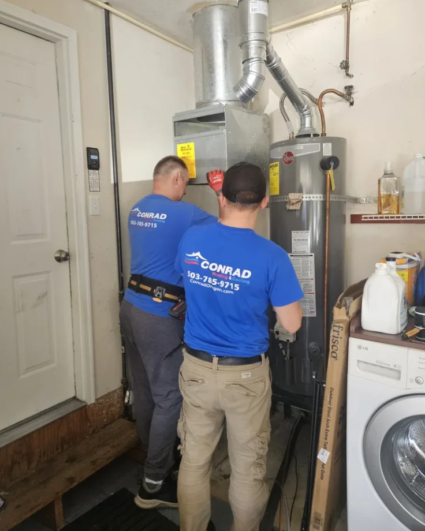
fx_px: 393
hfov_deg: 56.8
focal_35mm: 25
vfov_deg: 68.0
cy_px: 250
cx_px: 210
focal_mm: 5.4
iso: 400
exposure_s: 1/359
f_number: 1.8
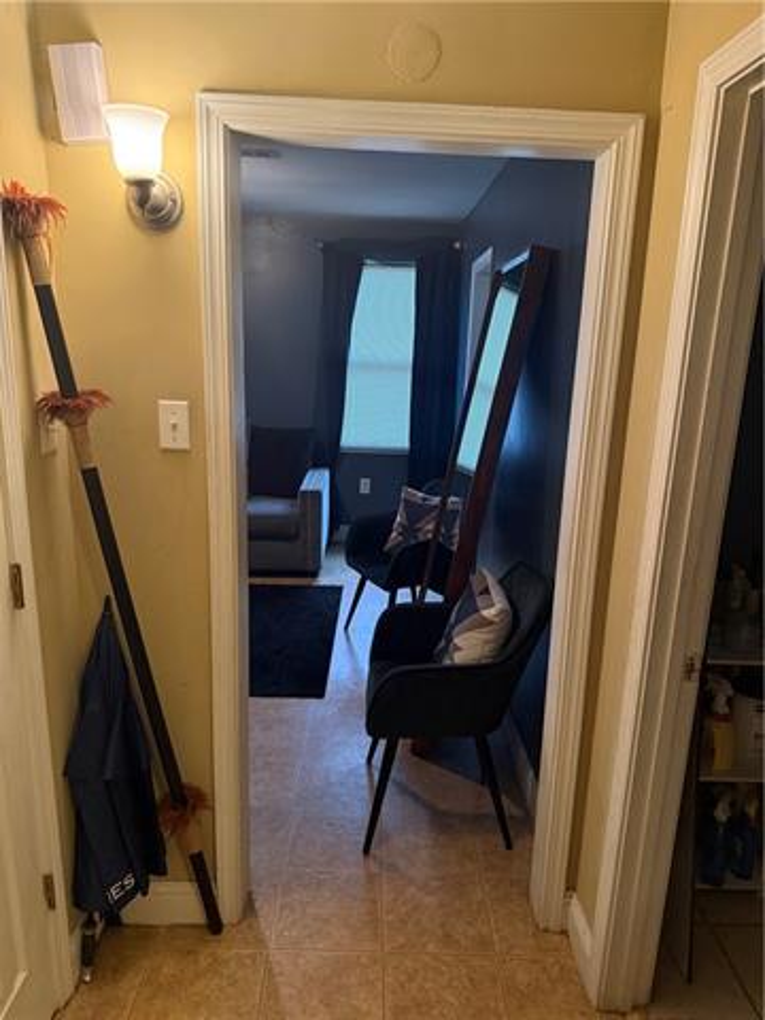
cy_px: 510
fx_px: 707
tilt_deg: -13.2
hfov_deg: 56.8
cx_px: 382
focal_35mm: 24
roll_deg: -2.7
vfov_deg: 71.6
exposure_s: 1/60
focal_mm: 6.76
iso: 640
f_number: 1.78
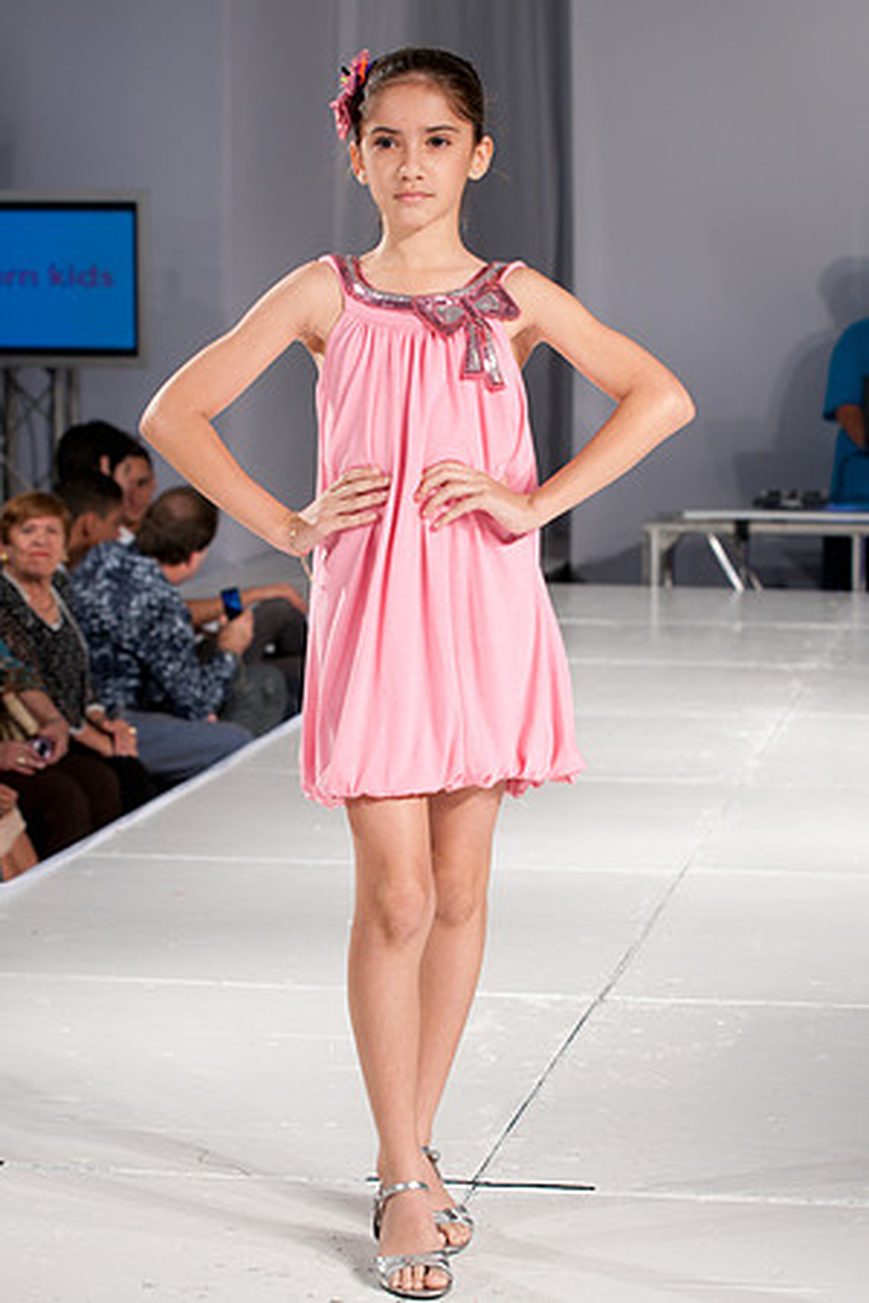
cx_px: 434
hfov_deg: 19.5
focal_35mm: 70
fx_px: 2534
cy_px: 652
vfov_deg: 28.8
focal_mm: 70
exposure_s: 1/125
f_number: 5
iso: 200
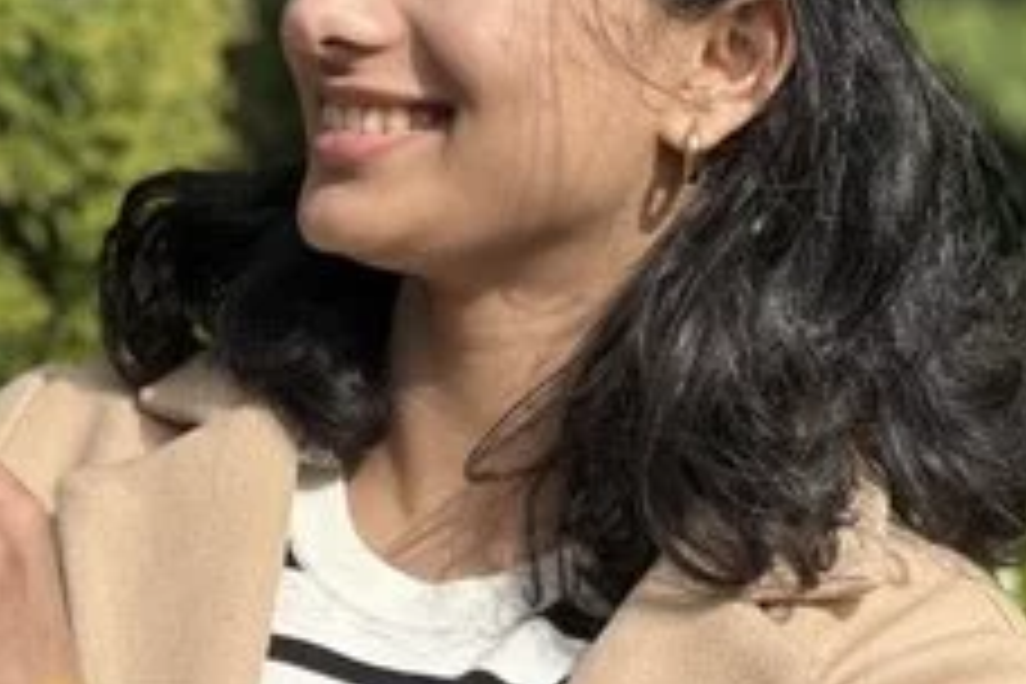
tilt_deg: -3.0
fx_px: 6412
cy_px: 315
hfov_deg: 9.1
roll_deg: +0.1
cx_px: 248
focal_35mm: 225
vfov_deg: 6.1
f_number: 2.8
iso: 32
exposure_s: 1/464
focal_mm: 9
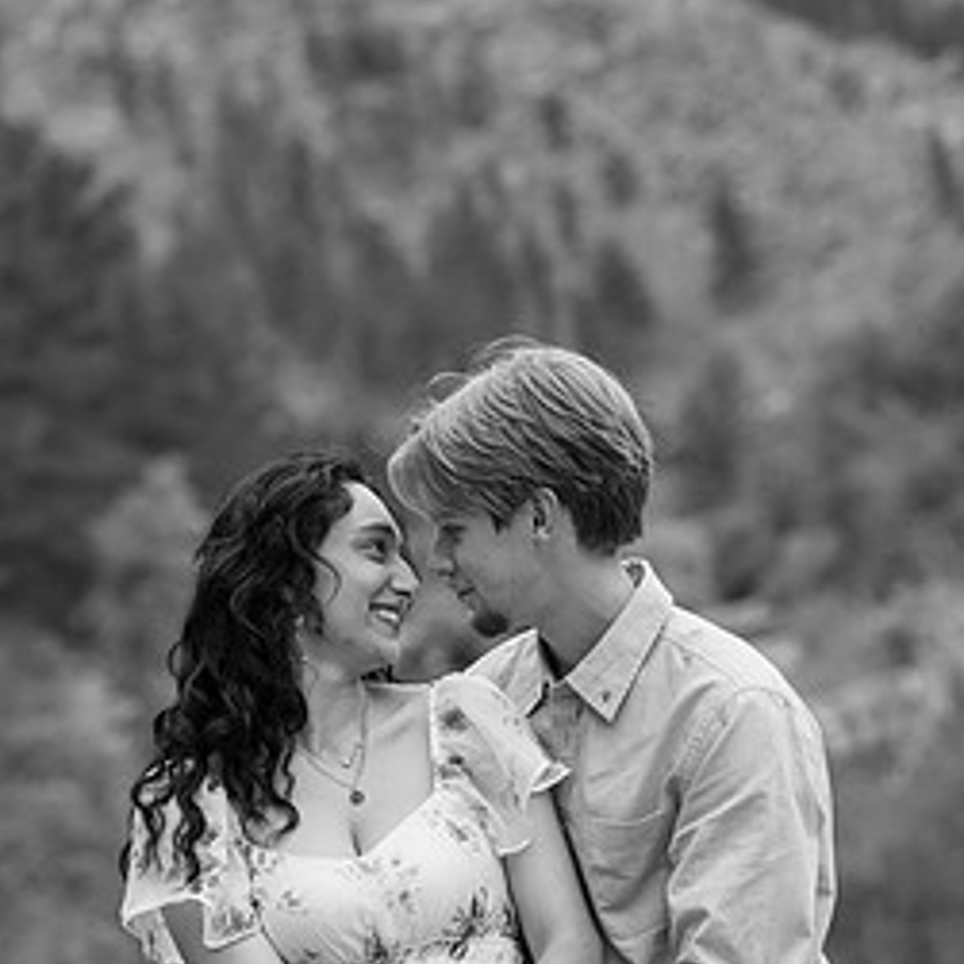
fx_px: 4568
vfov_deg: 12.0
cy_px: 311
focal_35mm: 145
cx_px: 511
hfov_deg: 12.0
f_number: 3.5
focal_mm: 95
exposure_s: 1/250
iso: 320
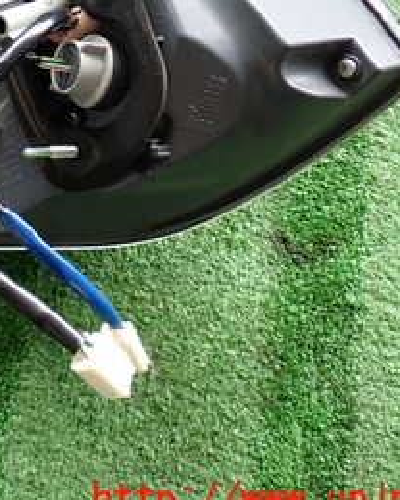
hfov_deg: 20.2
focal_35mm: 72
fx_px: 1065
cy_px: 92
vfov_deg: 25.9
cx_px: -50
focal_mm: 5.79
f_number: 2.4
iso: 160
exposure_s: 1/60
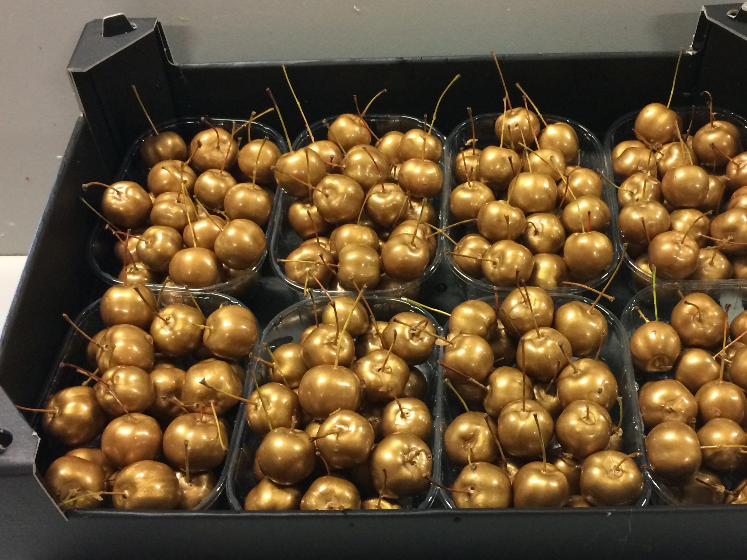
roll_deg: -0.6
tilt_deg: -33.6
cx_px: 437
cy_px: 298
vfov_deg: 33.6
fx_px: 928
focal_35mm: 43
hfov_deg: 43.7
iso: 320
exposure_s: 1/33
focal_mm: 4.15
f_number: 2.2
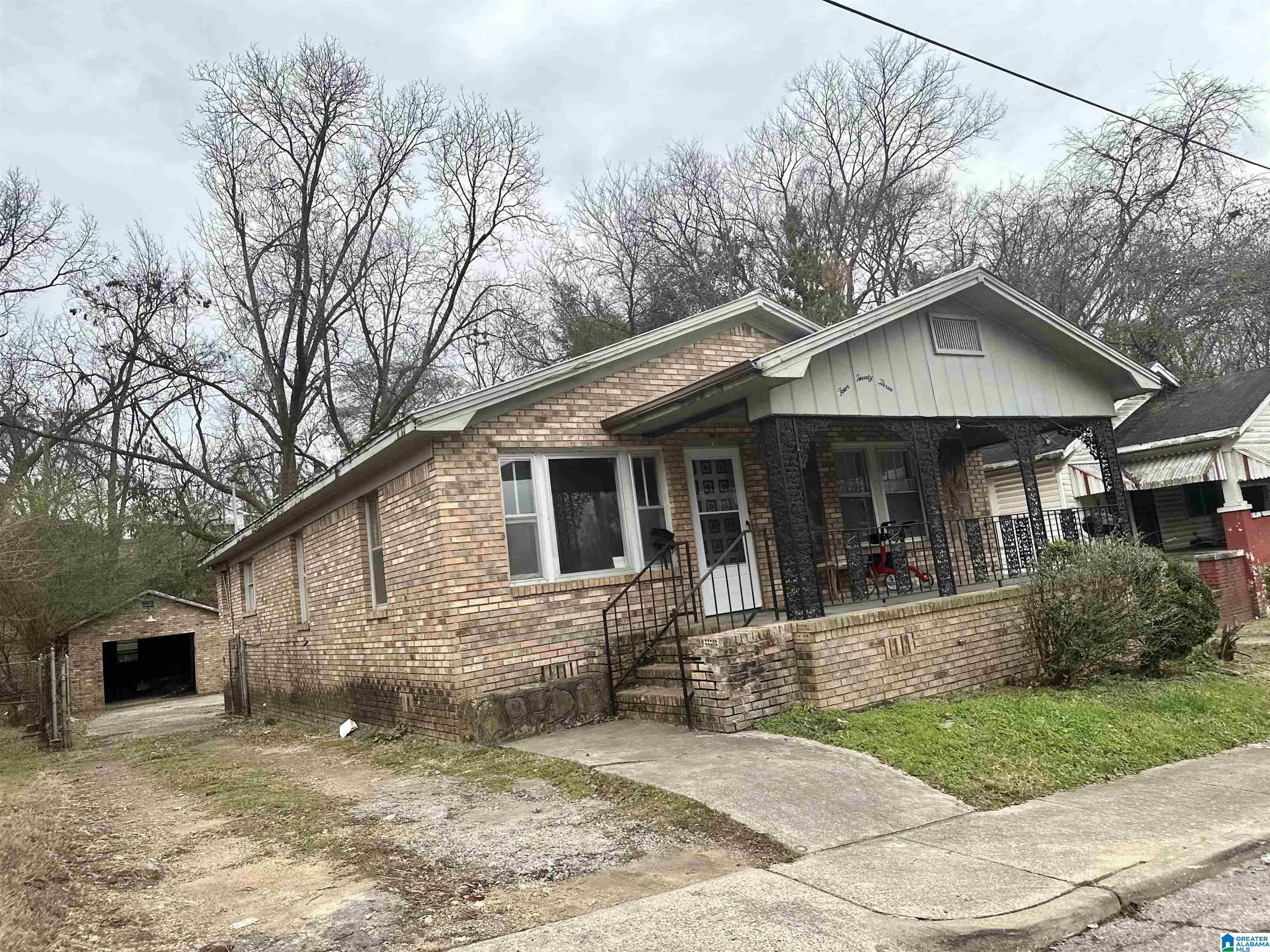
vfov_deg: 56.8
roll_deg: +4.9
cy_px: 476
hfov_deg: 71.6
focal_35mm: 24
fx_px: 881
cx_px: 635
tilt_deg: +9.9
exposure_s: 1/1019
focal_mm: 6.86
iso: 80
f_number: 1.78
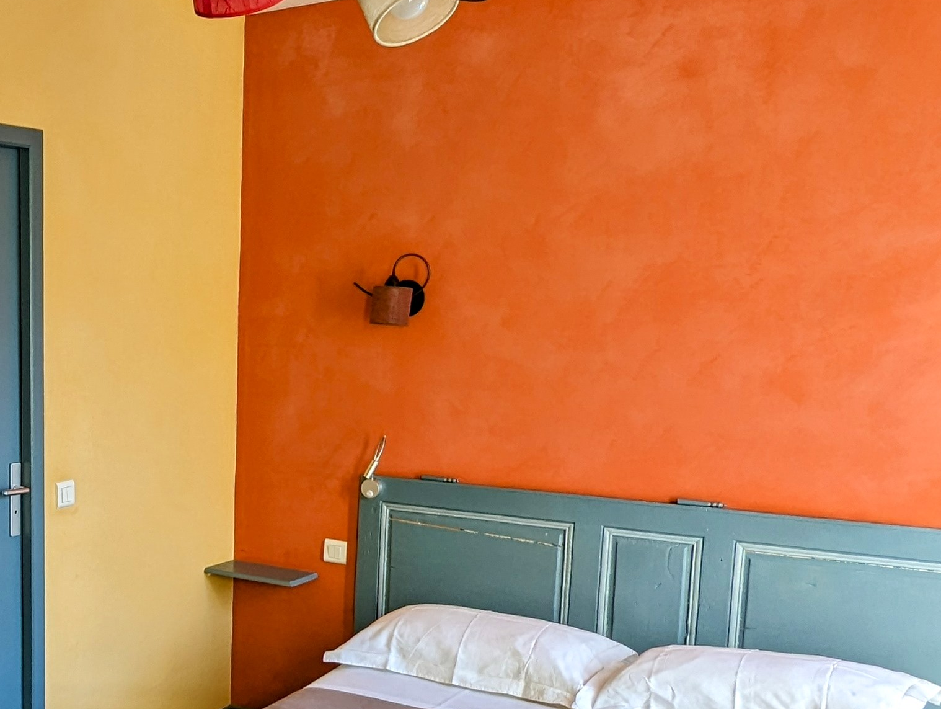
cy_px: 477
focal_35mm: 43
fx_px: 1171
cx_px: 60
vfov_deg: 33.4
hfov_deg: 39.9
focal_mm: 2.35
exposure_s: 1/68.6
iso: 30
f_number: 2.2
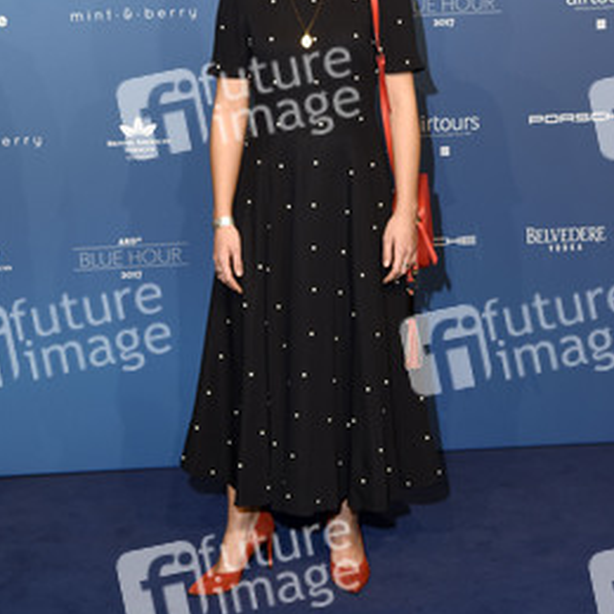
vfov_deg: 25.0
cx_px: 307
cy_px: 222
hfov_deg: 25.1
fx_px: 1378
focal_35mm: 69
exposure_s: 1/320
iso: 400
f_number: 4
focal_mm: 35
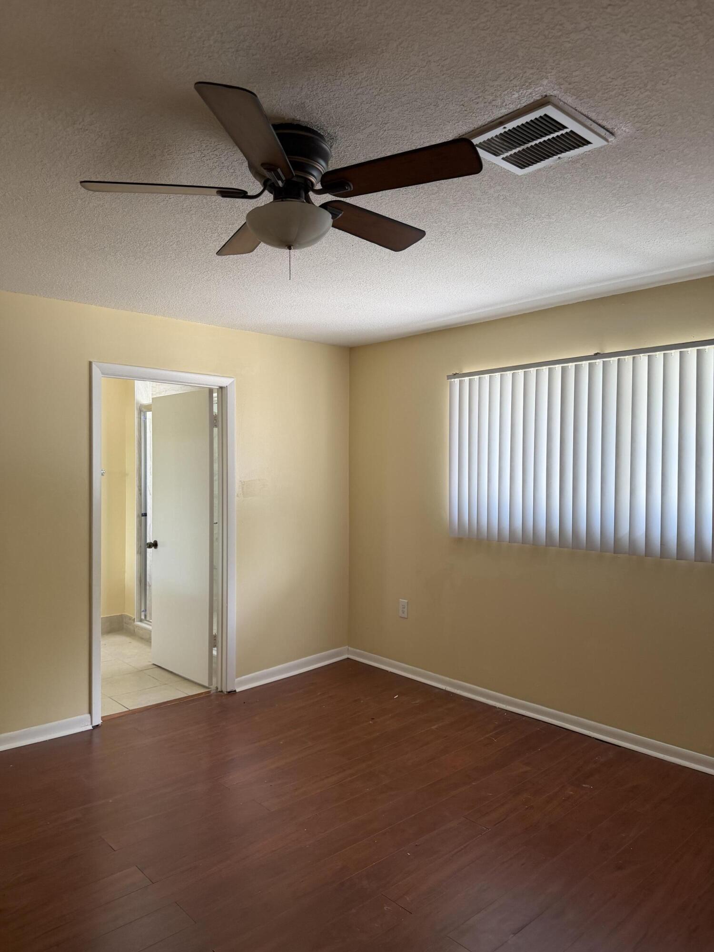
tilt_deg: -1.4
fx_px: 660
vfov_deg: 71.6
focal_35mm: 24
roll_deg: +0.8
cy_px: 476
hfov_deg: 56.8
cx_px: 357
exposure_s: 1/120
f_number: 1.78
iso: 200
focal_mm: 6.76
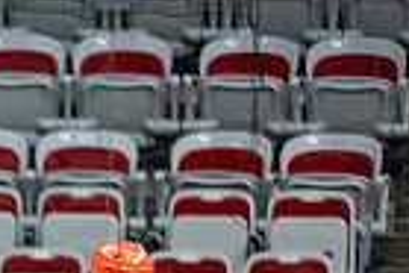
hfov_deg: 3.5
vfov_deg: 2.4
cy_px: 726
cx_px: -718
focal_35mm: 571
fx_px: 6494
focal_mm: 100
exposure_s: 1/640
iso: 800
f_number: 2.8
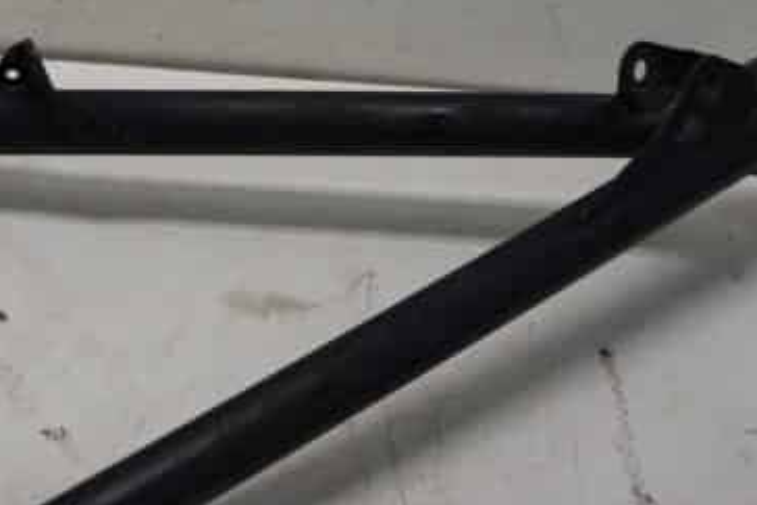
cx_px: 195
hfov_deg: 26.3
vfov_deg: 17.9
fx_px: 1599
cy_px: 169
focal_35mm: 76
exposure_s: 1/100
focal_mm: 18
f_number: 3.5
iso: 100
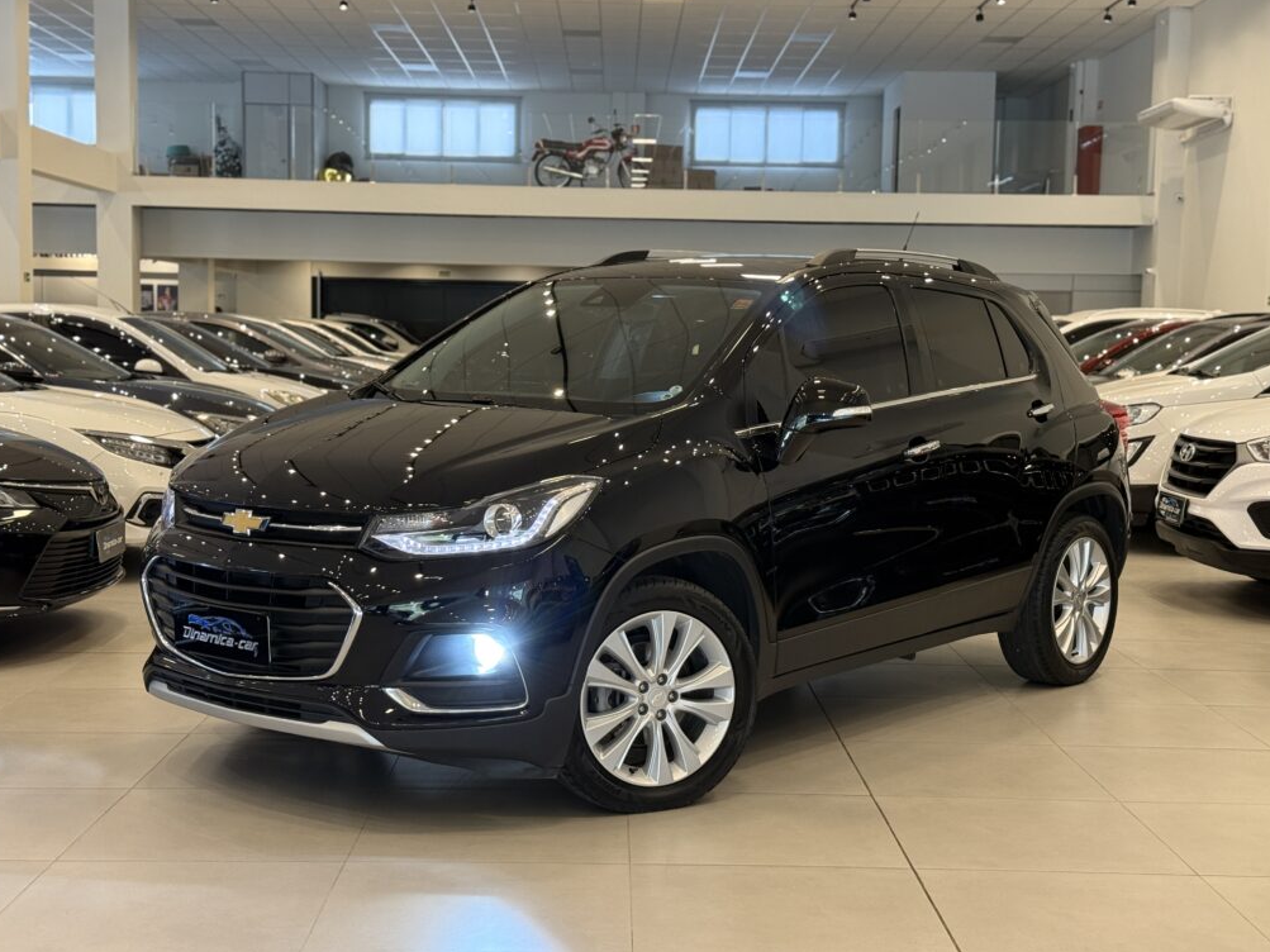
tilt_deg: -3.4
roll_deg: -1.8
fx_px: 1798
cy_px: 471
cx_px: 633
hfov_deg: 38.9
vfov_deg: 29.7
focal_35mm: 49
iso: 200
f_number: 1.78
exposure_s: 1/60
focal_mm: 6.76
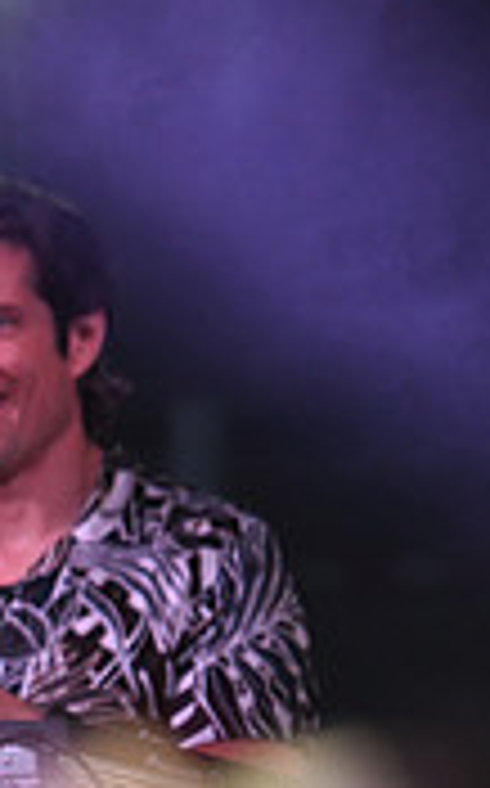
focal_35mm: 642
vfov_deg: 3.3
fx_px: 13751
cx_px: -692
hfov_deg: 2.0
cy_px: 601
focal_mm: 190
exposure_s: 1/320
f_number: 3.2
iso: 1000
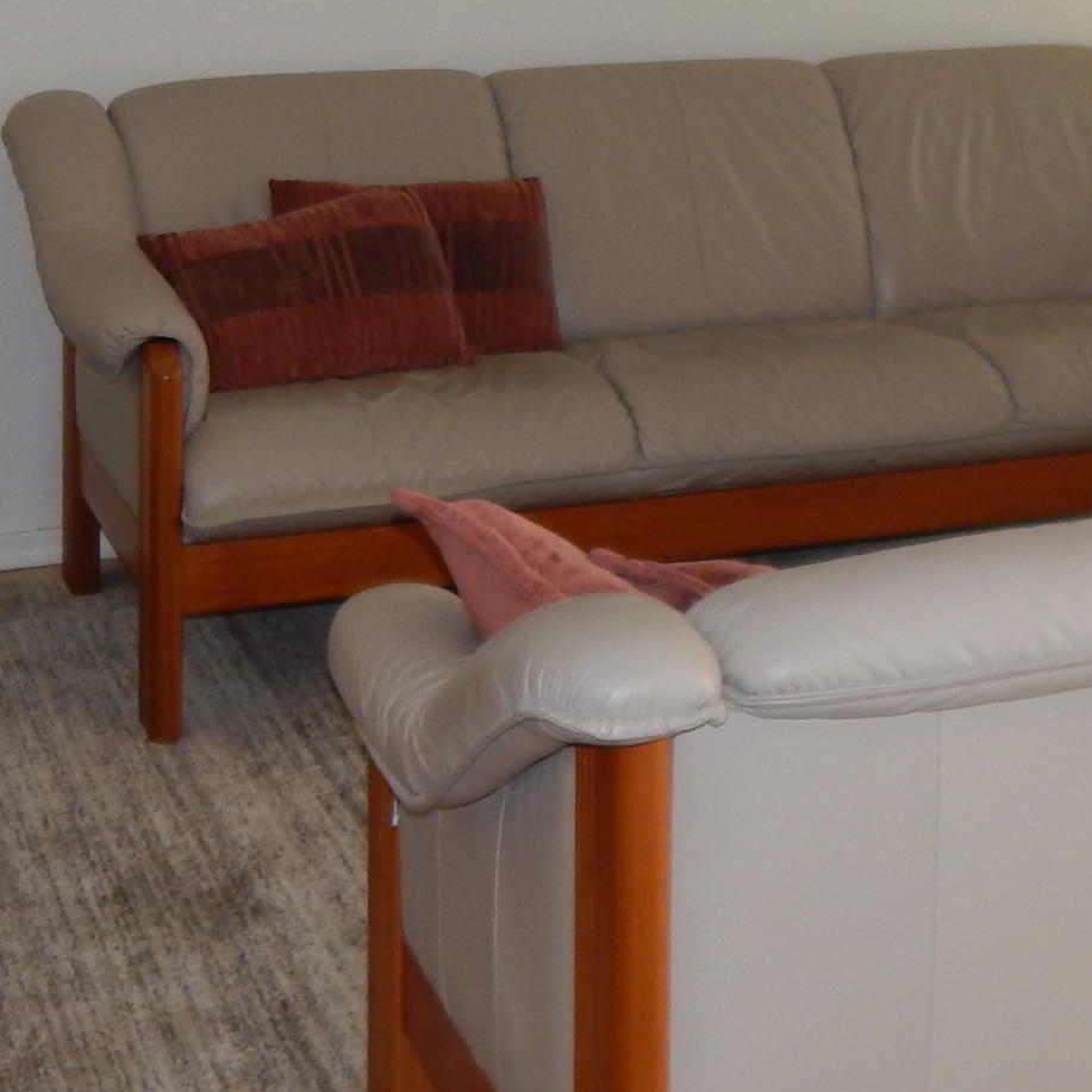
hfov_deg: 21.1
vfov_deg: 20.4
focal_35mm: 81
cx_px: 872
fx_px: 2891
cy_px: -125
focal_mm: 5.1
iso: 125
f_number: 3.2
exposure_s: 1/125
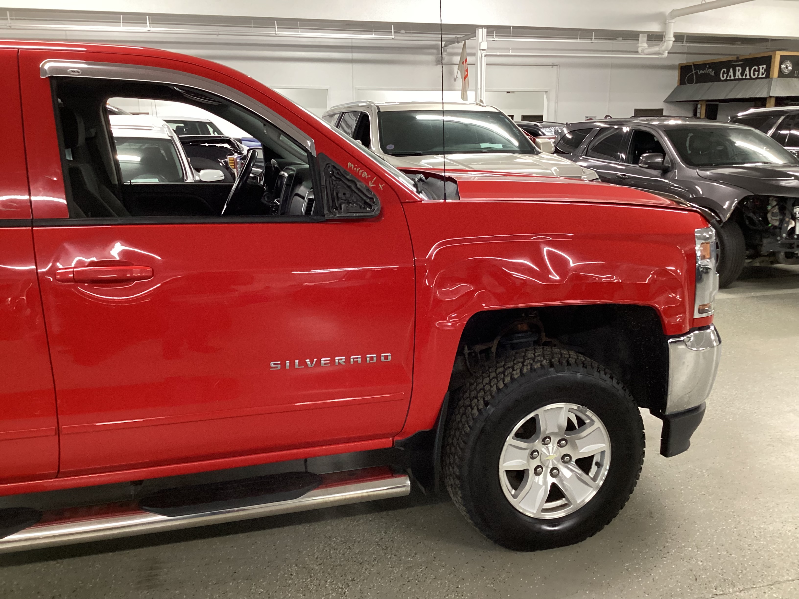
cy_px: 300
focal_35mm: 31
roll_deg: +0.6
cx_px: 400
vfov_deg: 45.4
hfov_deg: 58.4
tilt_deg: -15.1
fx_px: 716
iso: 320
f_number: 2.4
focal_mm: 3.3
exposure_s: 1/40
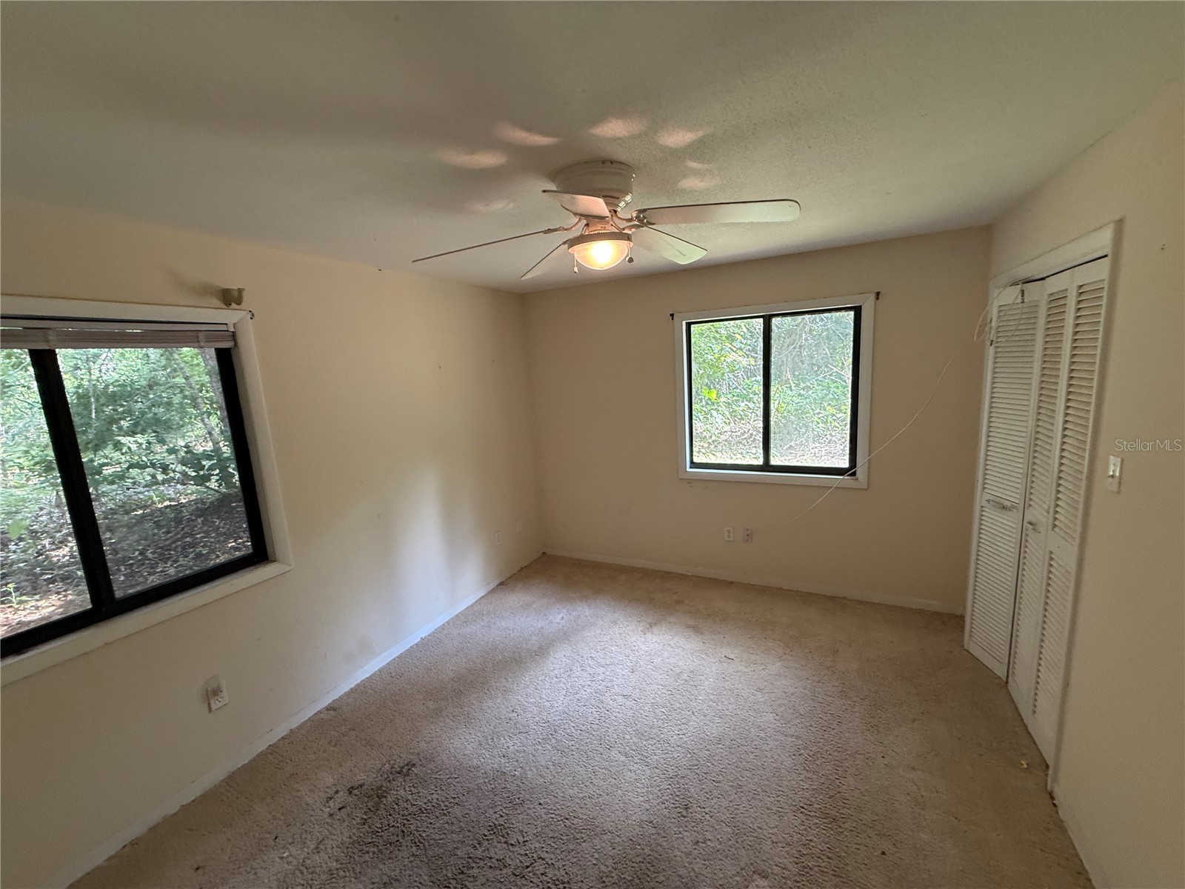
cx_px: 592
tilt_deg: -8.6
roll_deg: +0.3
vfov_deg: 85.7
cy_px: 444
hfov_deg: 102.1
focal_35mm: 14
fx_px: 479
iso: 200
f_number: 2.2
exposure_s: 1/99
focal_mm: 2.22
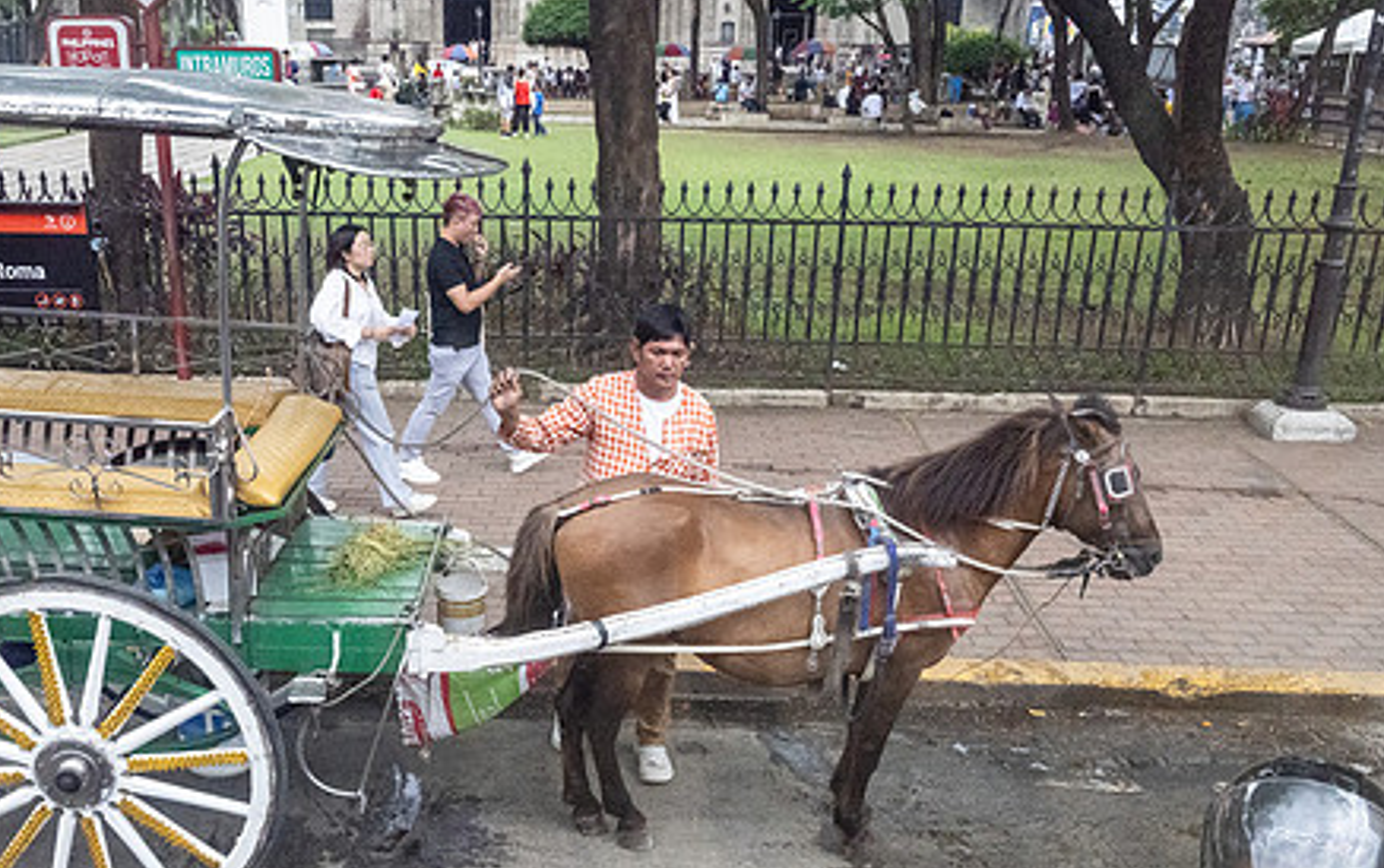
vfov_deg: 36.2
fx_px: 1321
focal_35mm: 35
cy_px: 524
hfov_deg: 54.8
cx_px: 545
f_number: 8
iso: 12800
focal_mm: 24
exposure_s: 1/500
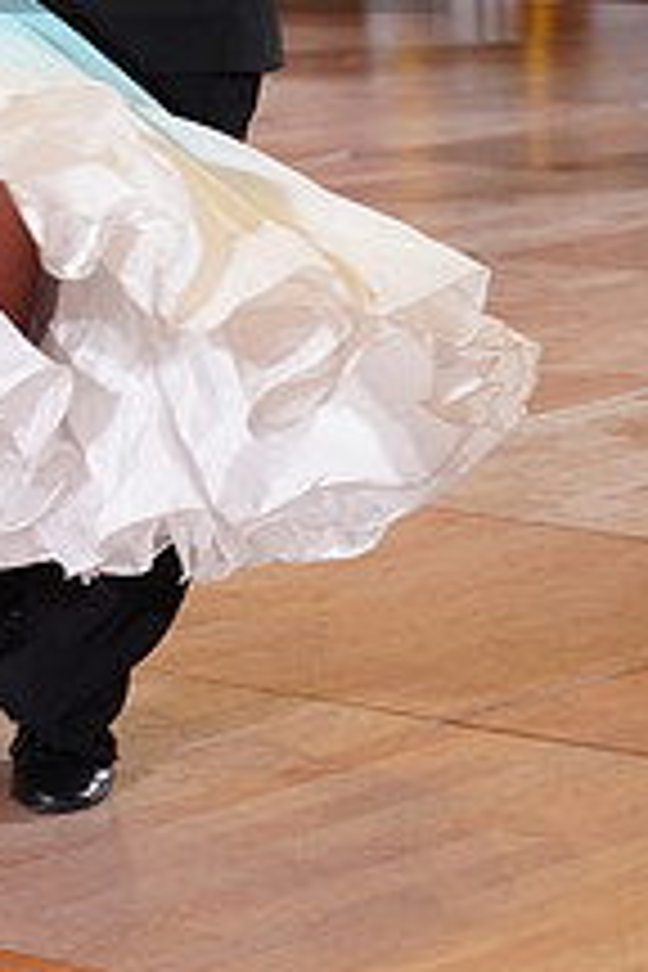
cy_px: -135
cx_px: -169
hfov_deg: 7.2
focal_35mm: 188
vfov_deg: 10.8
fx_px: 5076
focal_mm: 70
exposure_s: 1/400
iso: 2500
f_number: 4
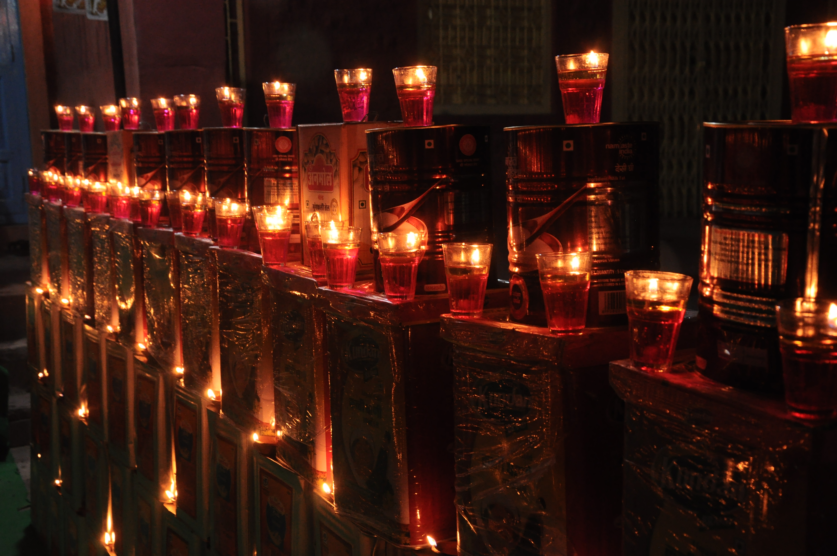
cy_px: 278
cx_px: 418
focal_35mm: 51
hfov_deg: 38.9
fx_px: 1184
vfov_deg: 26.4
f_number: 6.3
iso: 1100
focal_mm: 34
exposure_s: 1/13
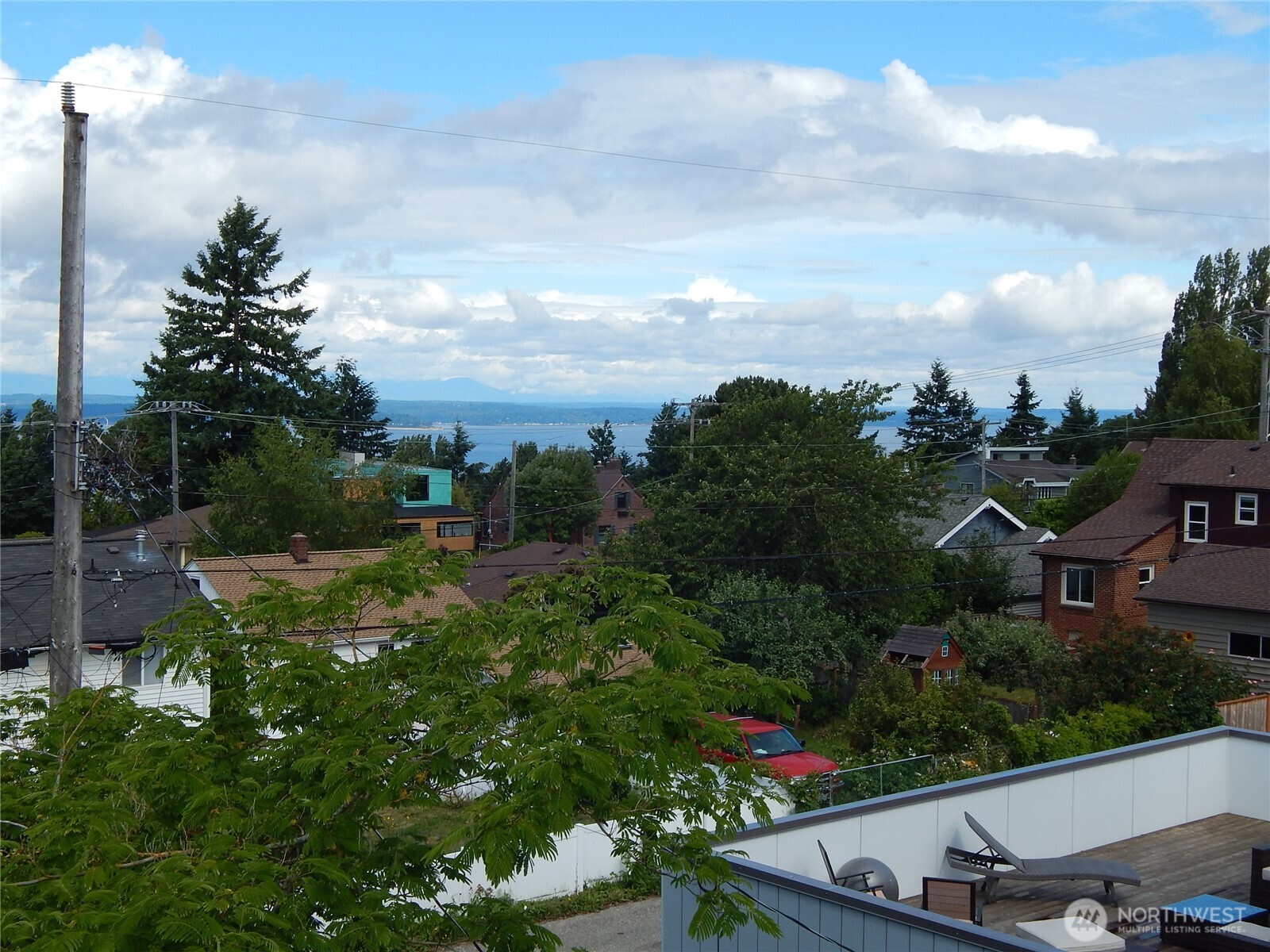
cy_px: 476
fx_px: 1798
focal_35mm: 49
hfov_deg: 38.9
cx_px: 635
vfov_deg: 29.7
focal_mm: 8.6
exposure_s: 1/1000
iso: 125
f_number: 3.7
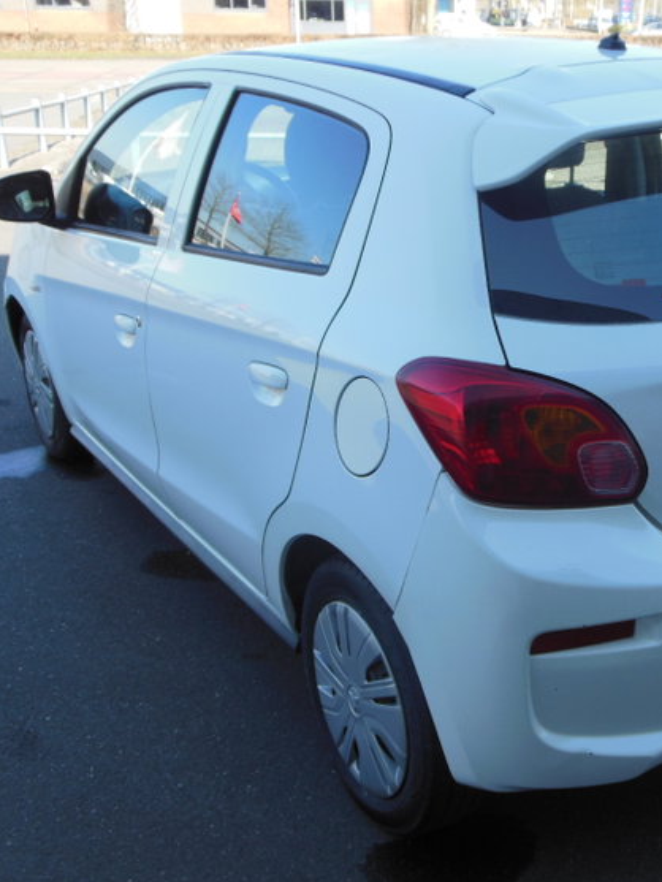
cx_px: 538
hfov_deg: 31.3
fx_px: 1147
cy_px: 439
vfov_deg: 42.1
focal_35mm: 45
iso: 125
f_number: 3.5
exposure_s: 1/320
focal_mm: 6
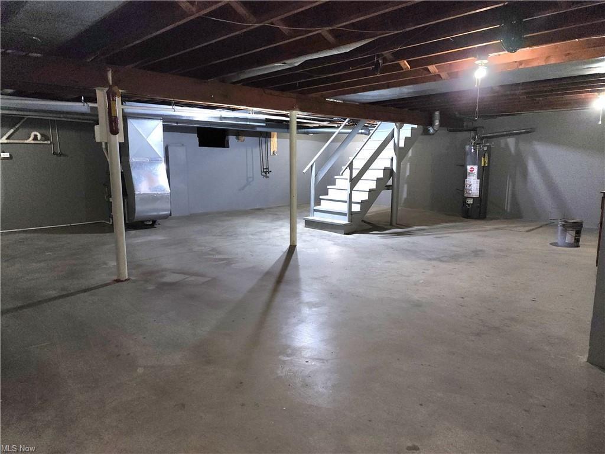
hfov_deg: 73.9
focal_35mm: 23
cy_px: 227
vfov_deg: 58.9
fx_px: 402
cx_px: 302
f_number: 1.8
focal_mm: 6.4
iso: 125
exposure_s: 1/17
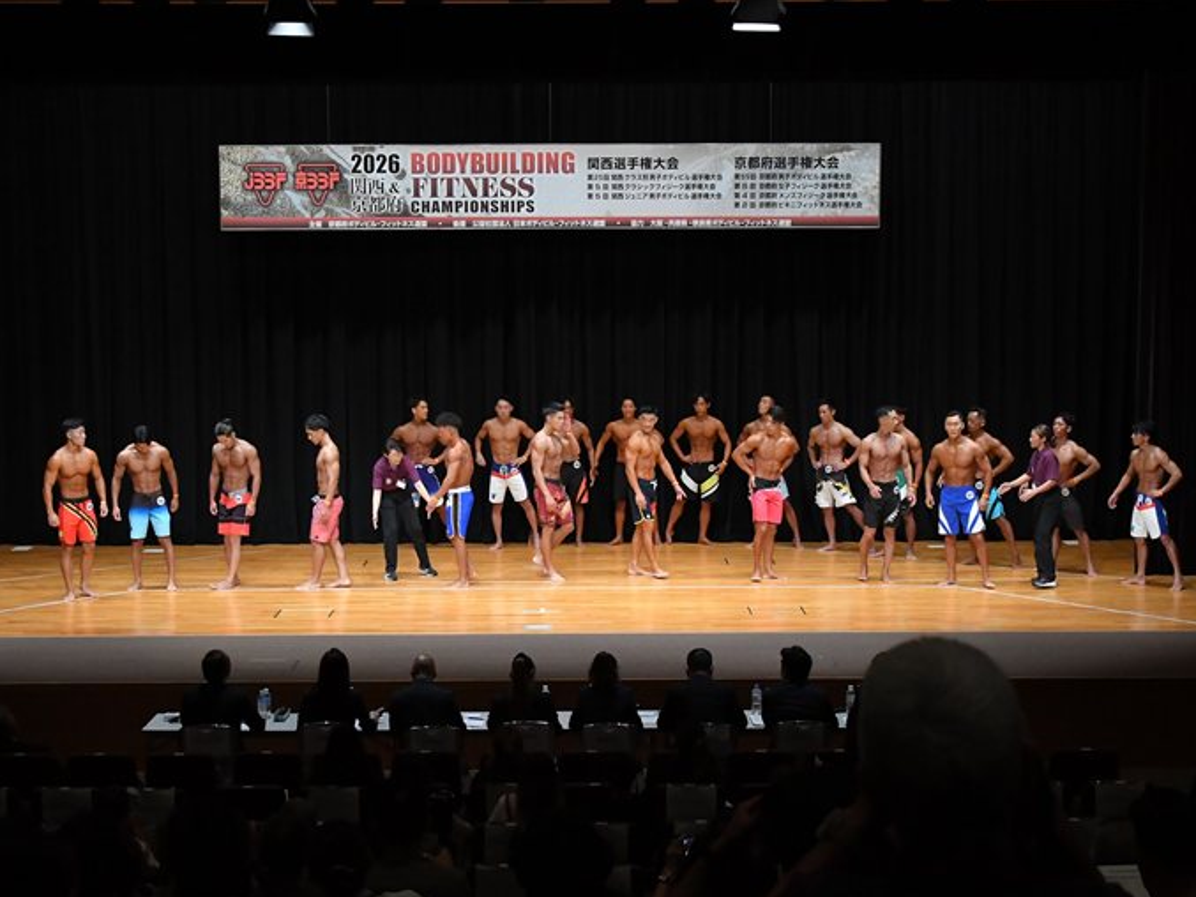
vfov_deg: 22.3
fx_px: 2281
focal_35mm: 66
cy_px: 454
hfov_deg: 29.4
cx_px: 586
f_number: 5.6
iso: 4000
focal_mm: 40
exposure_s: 1/400
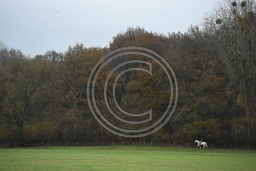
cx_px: 128
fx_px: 1421
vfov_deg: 6.9
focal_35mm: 200
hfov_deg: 10.3
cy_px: 86
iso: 3200
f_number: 4.5
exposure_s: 1/1000
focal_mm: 200
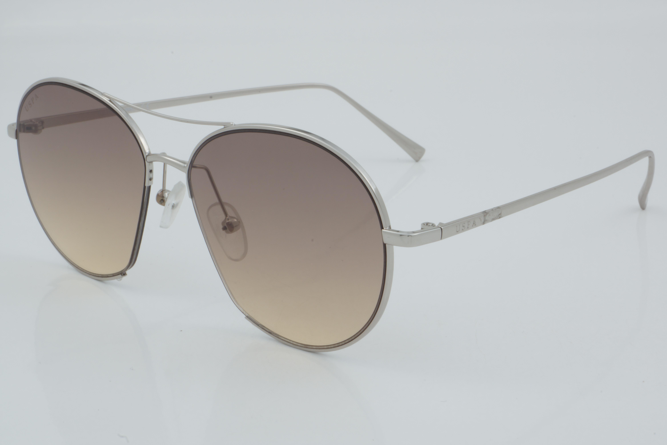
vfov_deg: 18.2
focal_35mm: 75
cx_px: 334
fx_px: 1389
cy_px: 222
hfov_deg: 27.0
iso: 100
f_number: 32
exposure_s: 1/3
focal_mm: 50
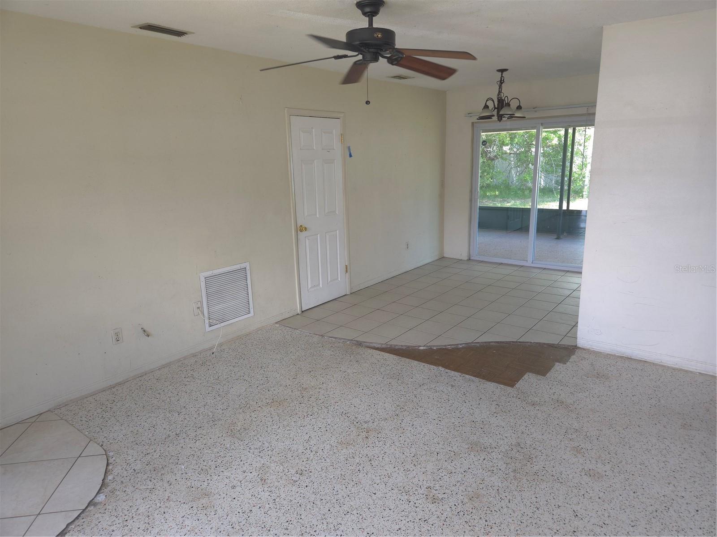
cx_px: 358
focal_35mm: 23
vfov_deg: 58.9
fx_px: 476
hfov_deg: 73.9
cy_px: 268
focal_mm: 5.4
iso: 64
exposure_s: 1/60
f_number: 1.8
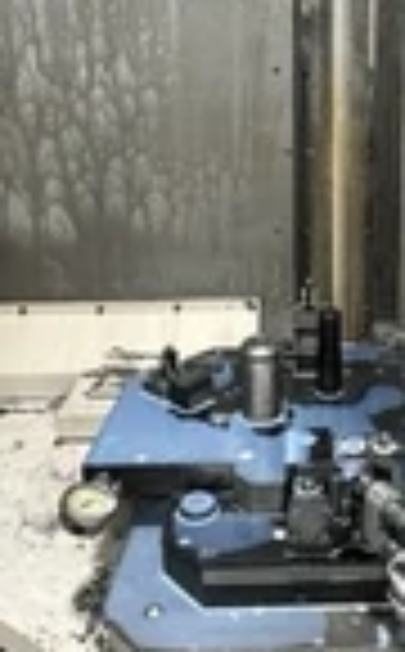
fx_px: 728
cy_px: 189
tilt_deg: -12.6
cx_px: 342
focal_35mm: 41
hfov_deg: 30.1
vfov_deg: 47.1
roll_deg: -1.1
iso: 320
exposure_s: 1/60
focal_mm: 2.22
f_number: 2.2
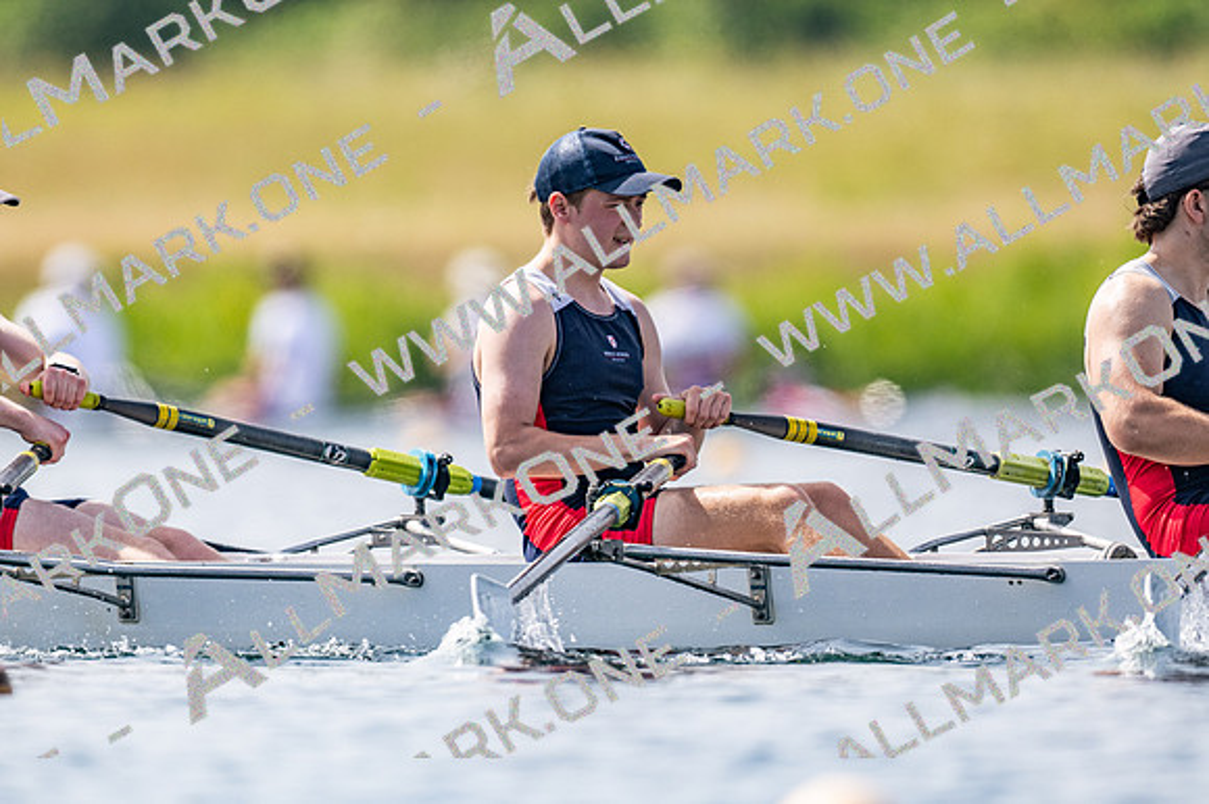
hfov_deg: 2.3
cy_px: 402
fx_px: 30207
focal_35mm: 900
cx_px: 604
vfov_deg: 1.5
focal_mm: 600
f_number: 4
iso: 200
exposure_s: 1/2500
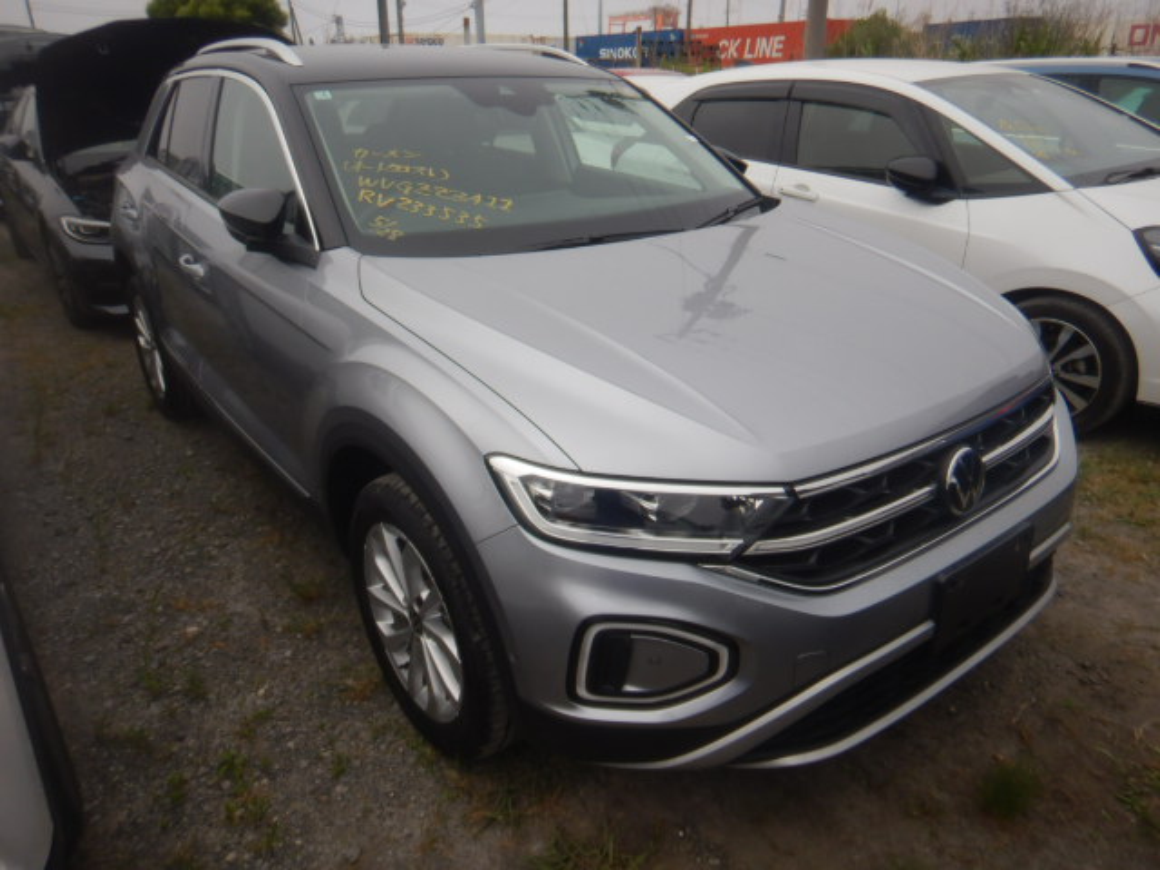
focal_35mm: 24
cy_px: 435
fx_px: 804
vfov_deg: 56.8
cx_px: 580
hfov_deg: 71.6
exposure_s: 1/160
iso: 125
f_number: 2.8
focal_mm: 4.3
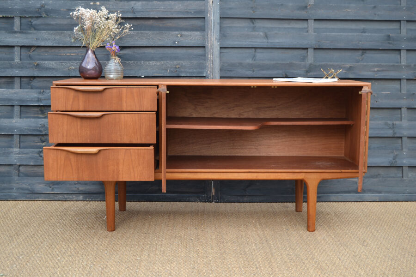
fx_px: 555
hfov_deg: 41.1
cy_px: 138
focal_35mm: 48
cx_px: 208
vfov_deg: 28.1
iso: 140
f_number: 5.6
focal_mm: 32
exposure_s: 1/125
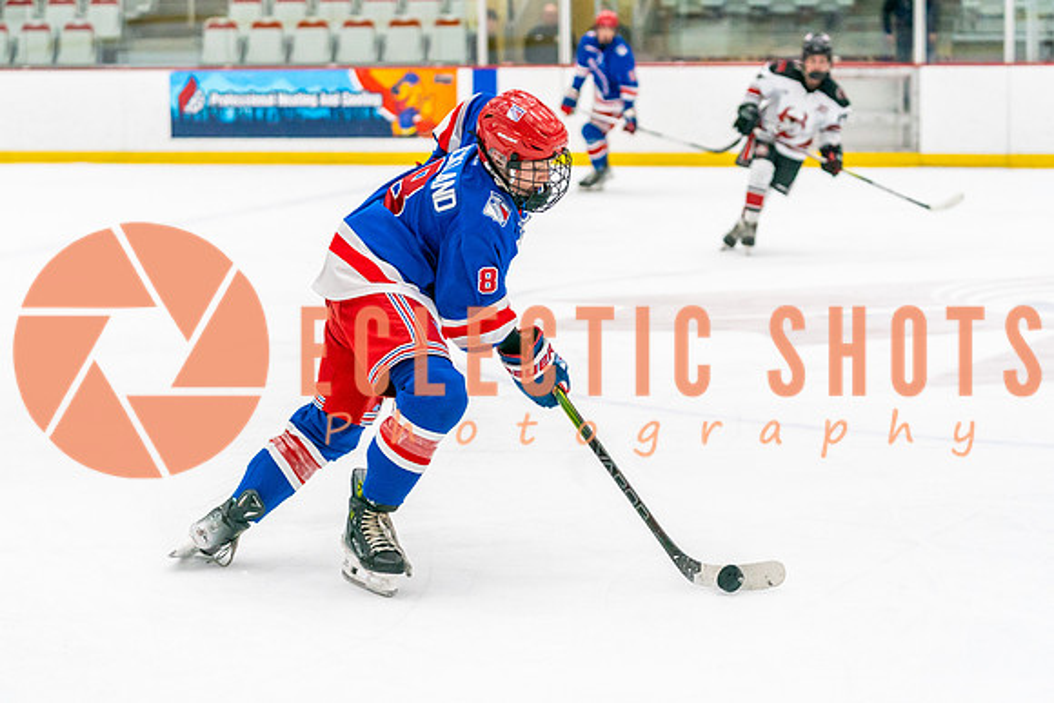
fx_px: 2720
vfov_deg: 14.7
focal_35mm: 93
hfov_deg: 21.9
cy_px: 325
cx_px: 434
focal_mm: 77
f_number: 2.8
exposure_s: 1/1250
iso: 3200
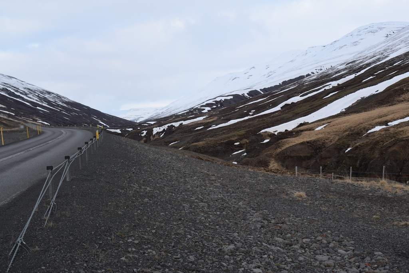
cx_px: 204
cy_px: 136
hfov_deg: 38.9
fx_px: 579
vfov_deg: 26.5
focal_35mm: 51
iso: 280
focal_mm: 34
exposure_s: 1/250
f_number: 8
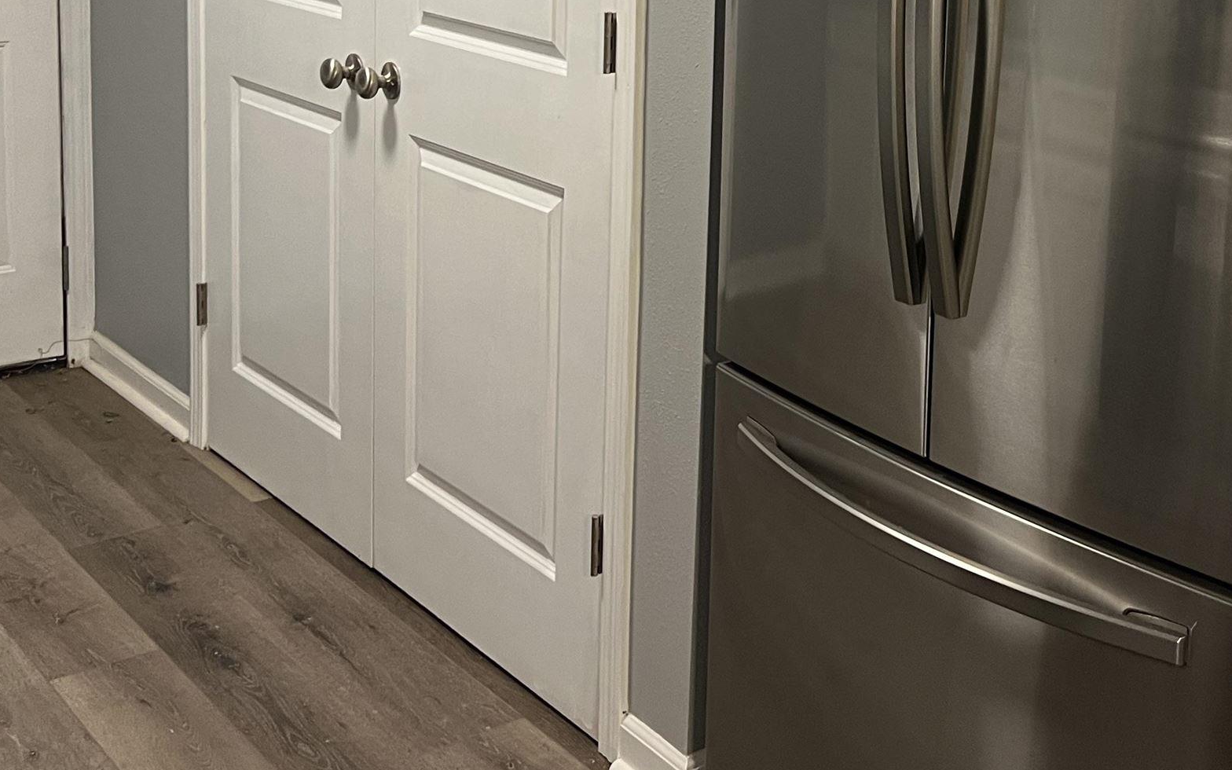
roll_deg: -1.4
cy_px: -29
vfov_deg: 22.9
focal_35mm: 54
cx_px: 827
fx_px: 1813
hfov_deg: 37.1
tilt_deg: -5.8
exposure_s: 1/60
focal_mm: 5.7
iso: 160
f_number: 1.5
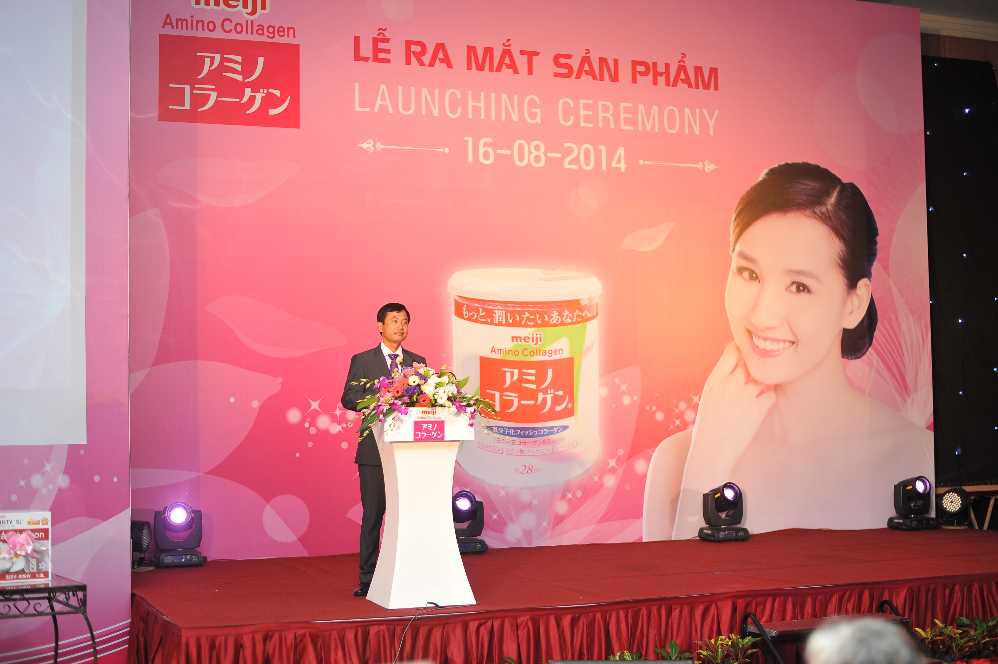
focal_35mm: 50
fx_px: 1385
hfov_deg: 39.6
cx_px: 499
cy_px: 332
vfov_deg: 27.0
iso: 400
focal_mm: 50
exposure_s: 1/100
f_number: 2.2
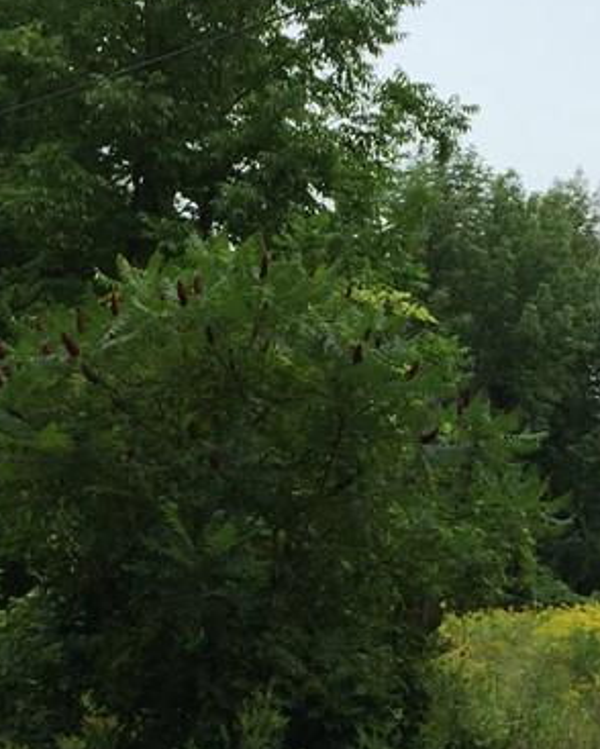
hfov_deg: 19.3
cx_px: 471
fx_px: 1752
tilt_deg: +5.7
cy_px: 496
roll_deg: -4.5
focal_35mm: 79
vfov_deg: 24.0
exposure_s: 1/1883
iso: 32
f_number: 2.2
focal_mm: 4.15
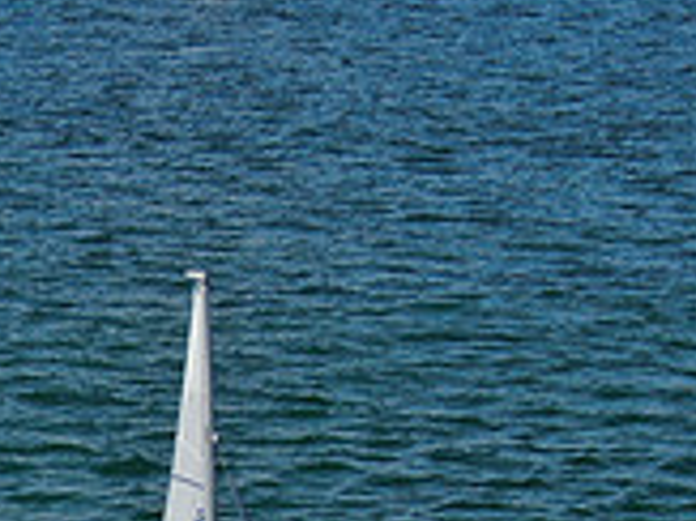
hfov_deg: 11.2
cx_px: -265
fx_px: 3436
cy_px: 890
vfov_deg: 8.4
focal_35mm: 171
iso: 100
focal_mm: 8.6
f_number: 3.8
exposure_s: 1/1000
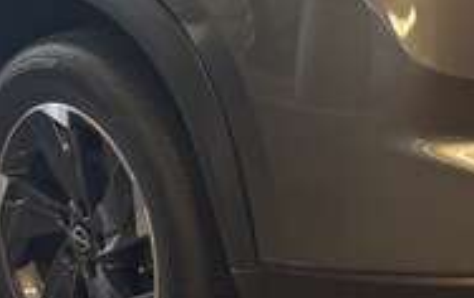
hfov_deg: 17.8
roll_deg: +0.4
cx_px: 194
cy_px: -136
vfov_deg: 10.9
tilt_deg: -9.8
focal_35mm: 117
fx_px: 1513
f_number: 1.6
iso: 100
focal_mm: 5.96
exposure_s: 1/60
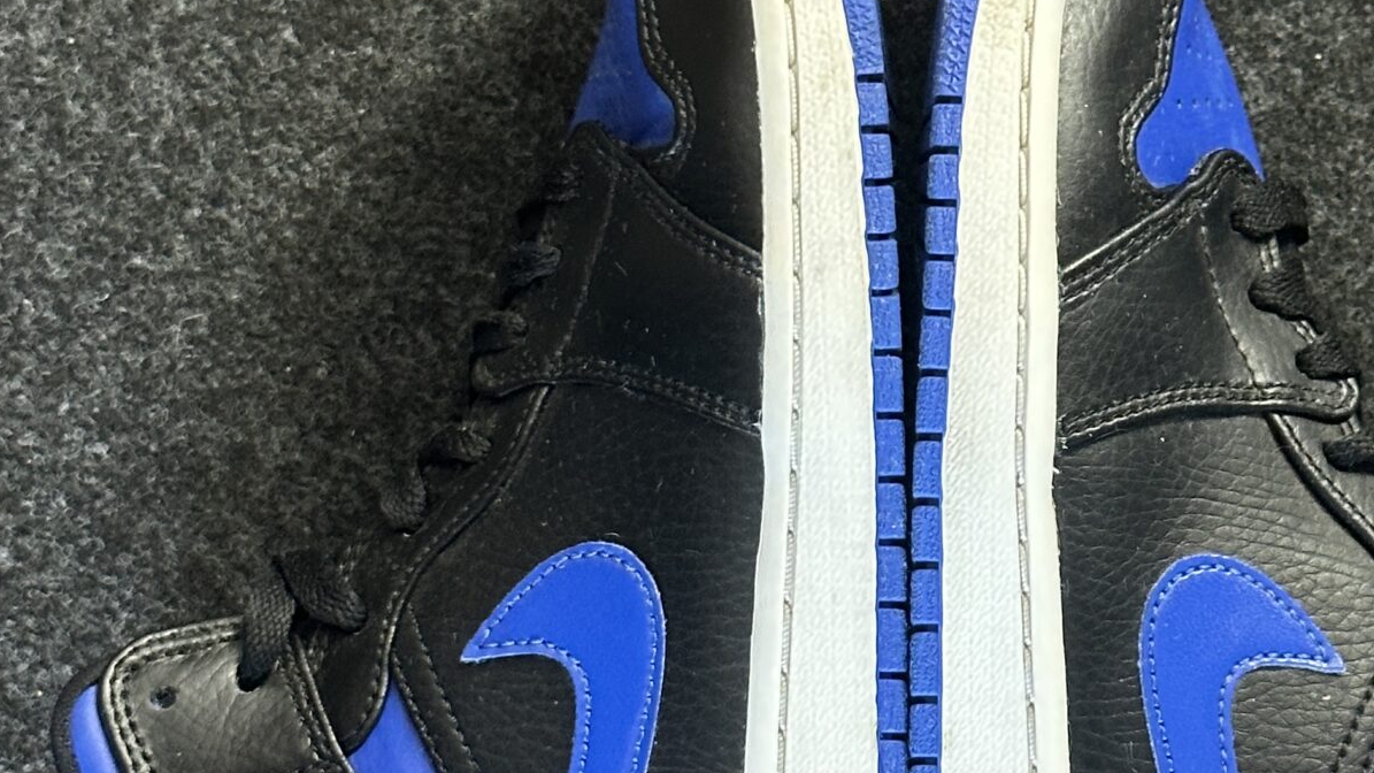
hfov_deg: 19.1
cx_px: 926
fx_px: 4080
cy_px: 646
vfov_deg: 10.8
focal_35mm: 112
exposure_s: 1/33
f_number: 1.78
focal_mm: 6.86
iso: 400
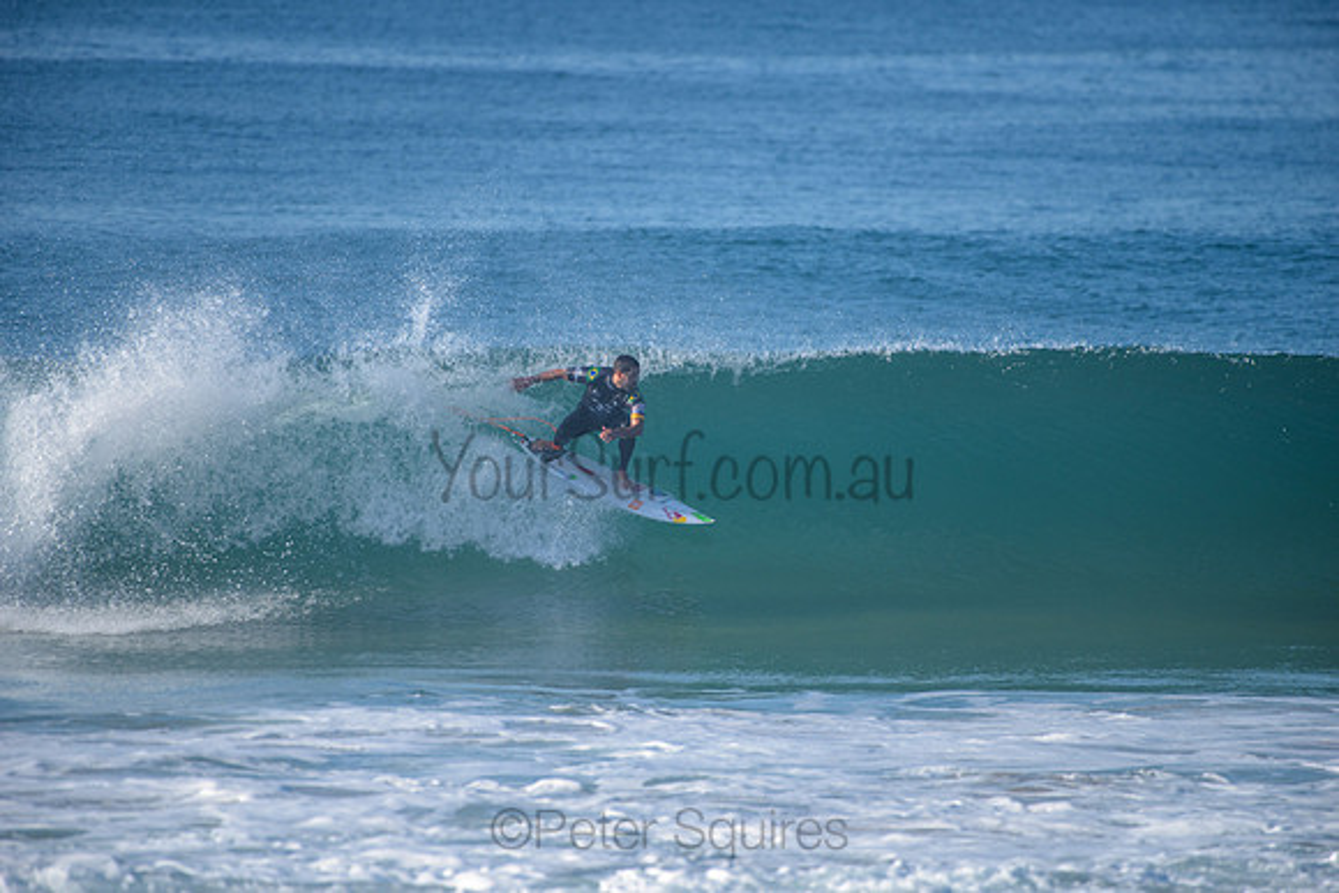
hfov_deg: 4.1
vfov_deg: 2.8
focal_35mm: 500
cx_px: 670
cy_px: 446
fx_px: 18601
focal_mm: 500
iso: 280
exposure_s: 1/2000
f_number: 5.6
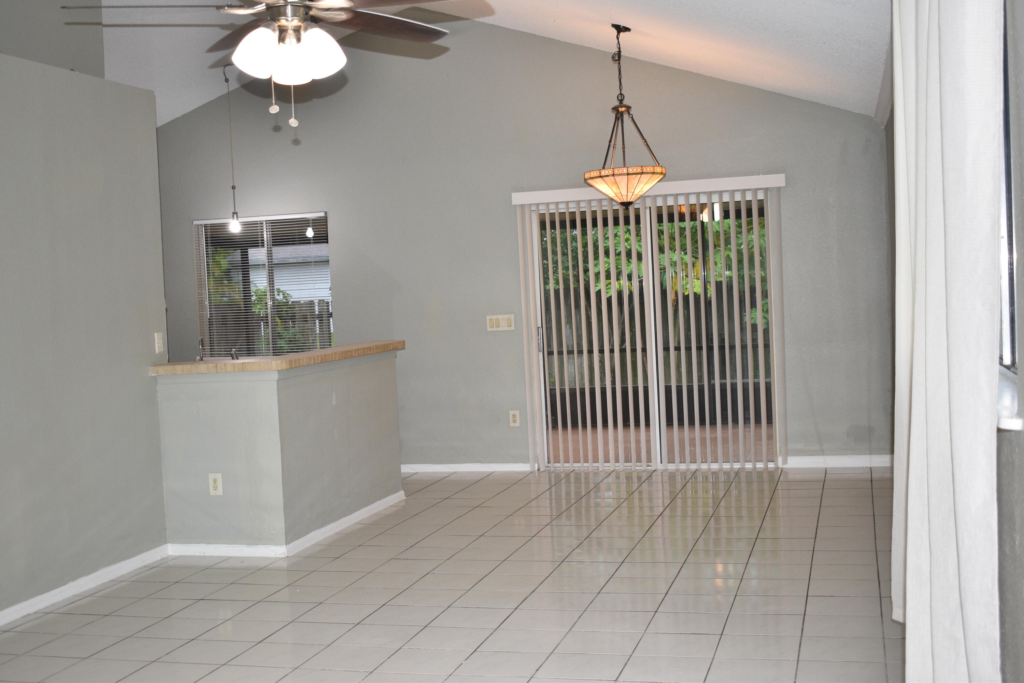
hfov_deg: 45.0
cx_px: 512
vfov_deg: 30.8
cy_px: 342
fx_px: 1237
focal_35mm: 44
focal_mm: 29
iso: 400
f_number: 4.5
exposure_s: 1/60
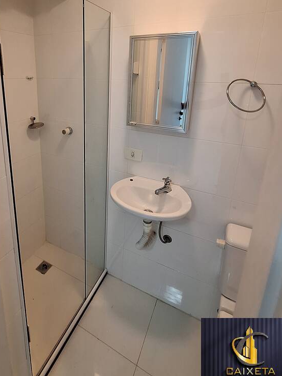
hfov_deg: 67.3
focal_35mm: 19
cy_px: 127
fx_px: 206
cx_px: 101
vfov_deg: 81.9
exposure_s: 1/40
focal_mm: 1.74
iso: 160
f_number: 2.2
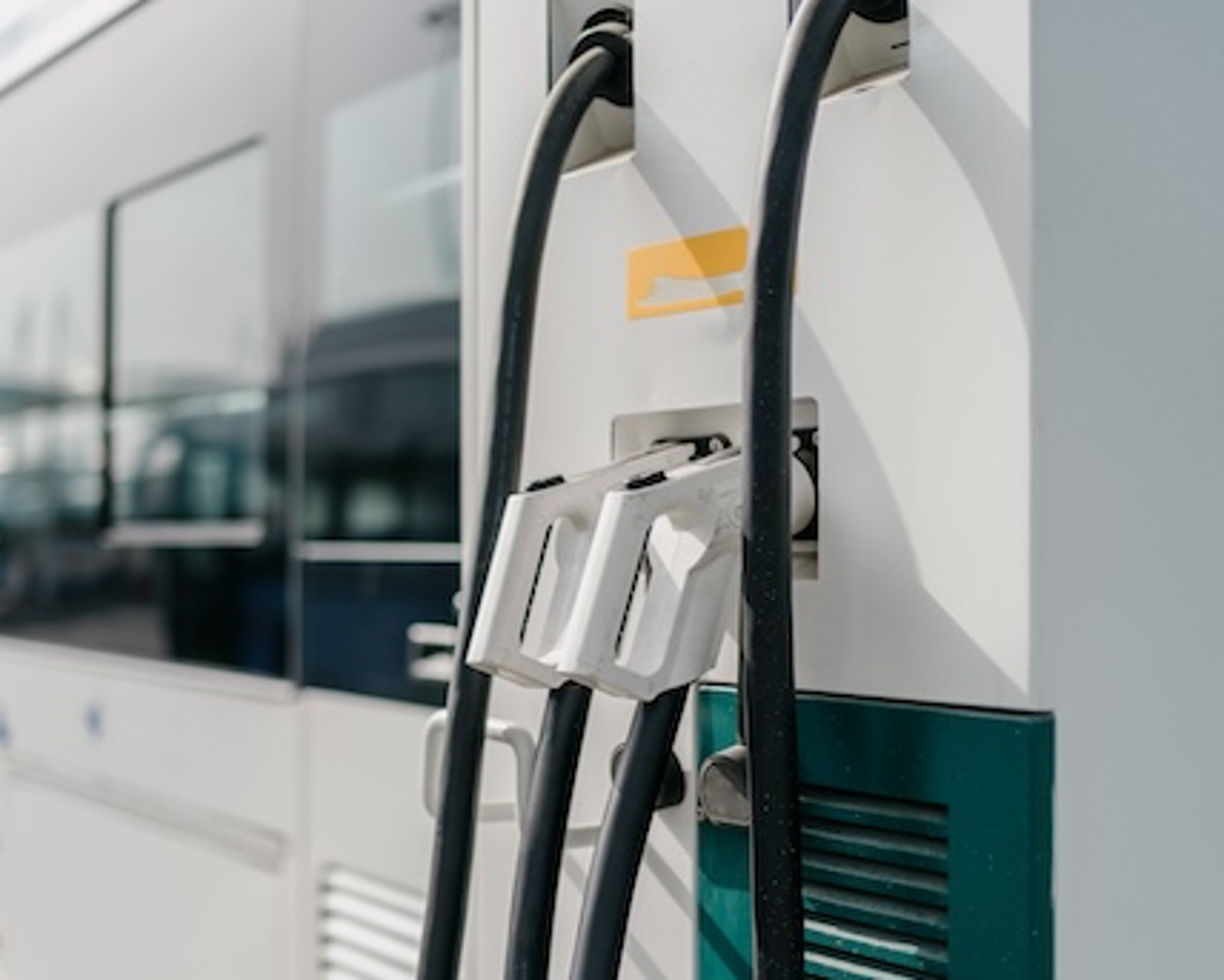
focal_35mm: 46
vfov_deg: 32.7
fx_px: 1668
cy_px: 551
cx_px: 409
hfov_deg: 39.8
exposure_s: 1/2000
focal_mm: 35
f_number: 1.8
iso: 50
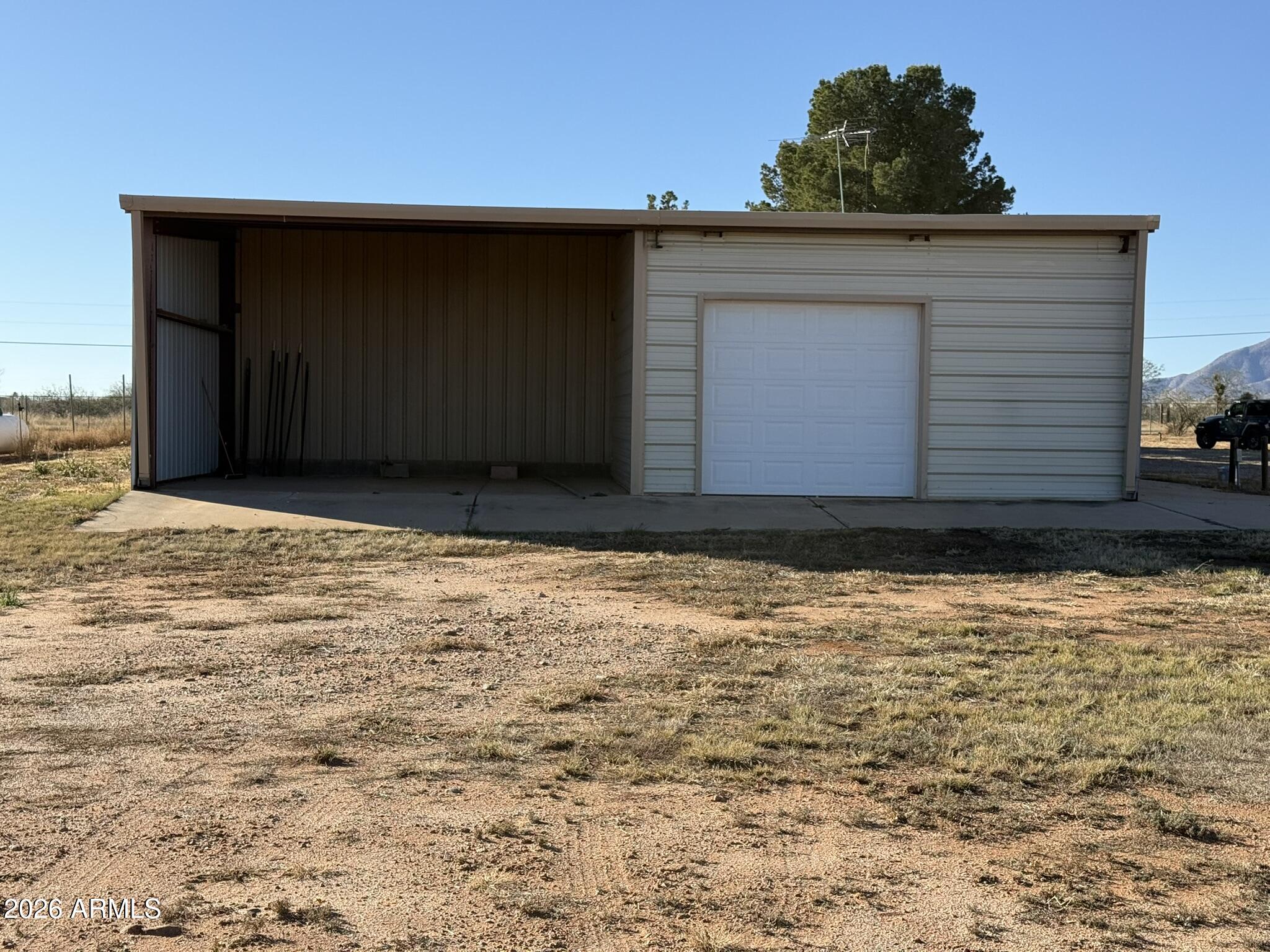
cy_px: 476
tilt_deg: -1.3
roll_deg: -1.2
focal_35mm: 48
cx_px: 635
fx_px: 1761
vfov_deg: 30.3
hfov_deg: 39.7
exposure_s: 1/3704
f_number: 1.78
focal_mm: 6.76
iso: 80
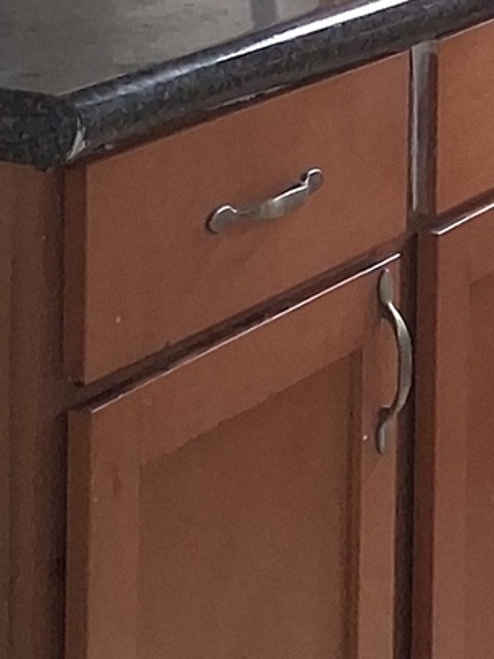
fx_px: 2797
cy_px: -257
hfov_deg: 9.8
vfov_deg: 12.9
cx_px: 714
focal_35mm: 147
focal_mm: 3.98
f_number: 1.8
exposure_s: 1/120
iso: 25
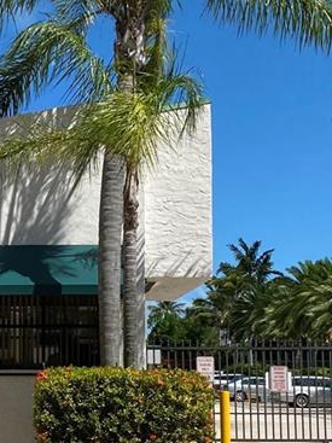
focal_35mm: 85
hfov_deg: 16.8
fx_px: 1088
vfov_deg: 23.0
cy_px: 279
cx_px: -33
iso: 32
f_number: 1.8
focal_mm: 4.25
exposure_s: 1/3846
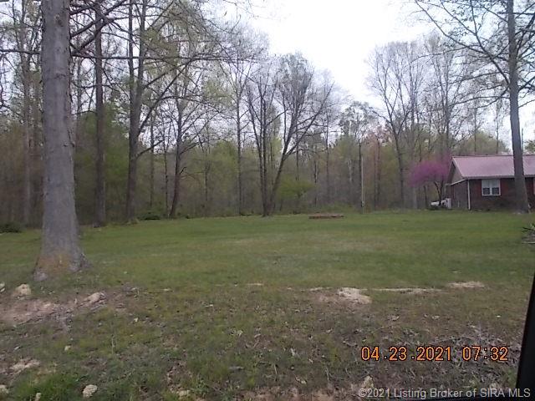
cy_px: 200
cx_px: 268
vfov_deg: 41.8
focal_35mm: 34
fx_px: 525
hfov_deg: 54.0
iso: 80
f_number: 3.6
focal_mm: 6
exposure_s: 1/100
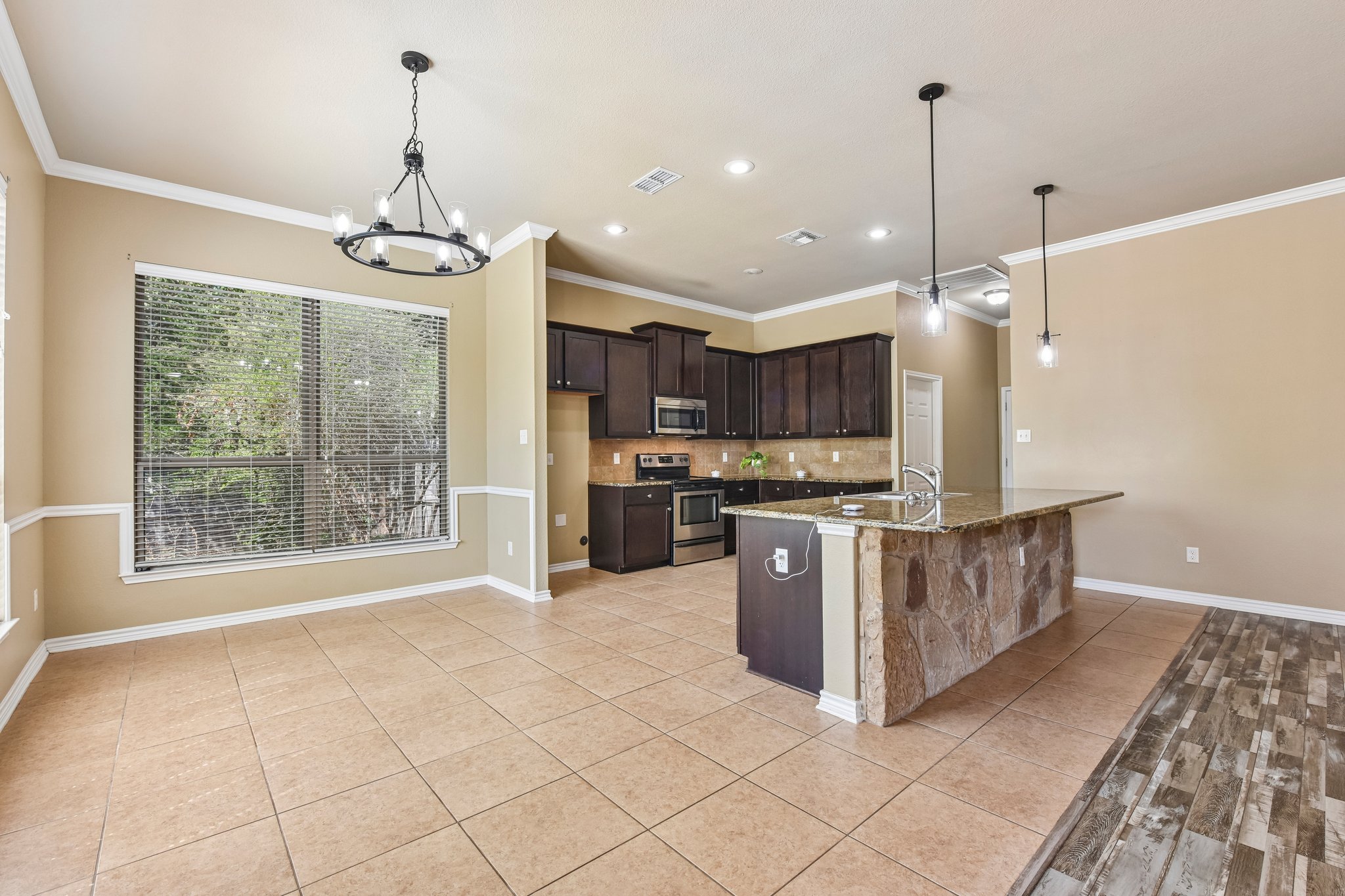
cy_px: 448
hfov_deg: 96.7
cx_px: 672
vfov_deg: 73.7
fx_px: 598
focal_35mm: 16
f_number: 8
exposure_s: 1/15
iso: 180
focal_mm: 16
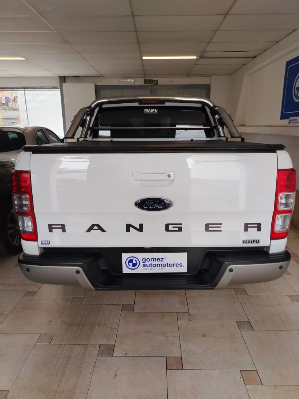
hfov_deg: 56.8
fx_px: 276
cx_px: 150
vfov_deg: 71.6
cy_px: 200
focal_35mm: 24
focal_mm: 5.25
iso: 203
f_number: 1.75
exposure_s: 1/100
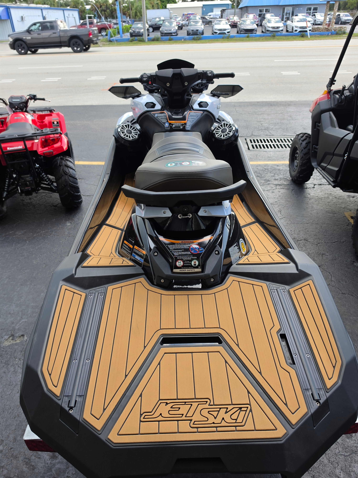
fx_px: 317
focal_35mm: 23
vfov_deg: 73.9
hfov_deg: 58.9
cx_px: 179
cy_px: 239
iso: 32
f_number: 1.4
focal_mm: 6.5
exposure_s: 1/359
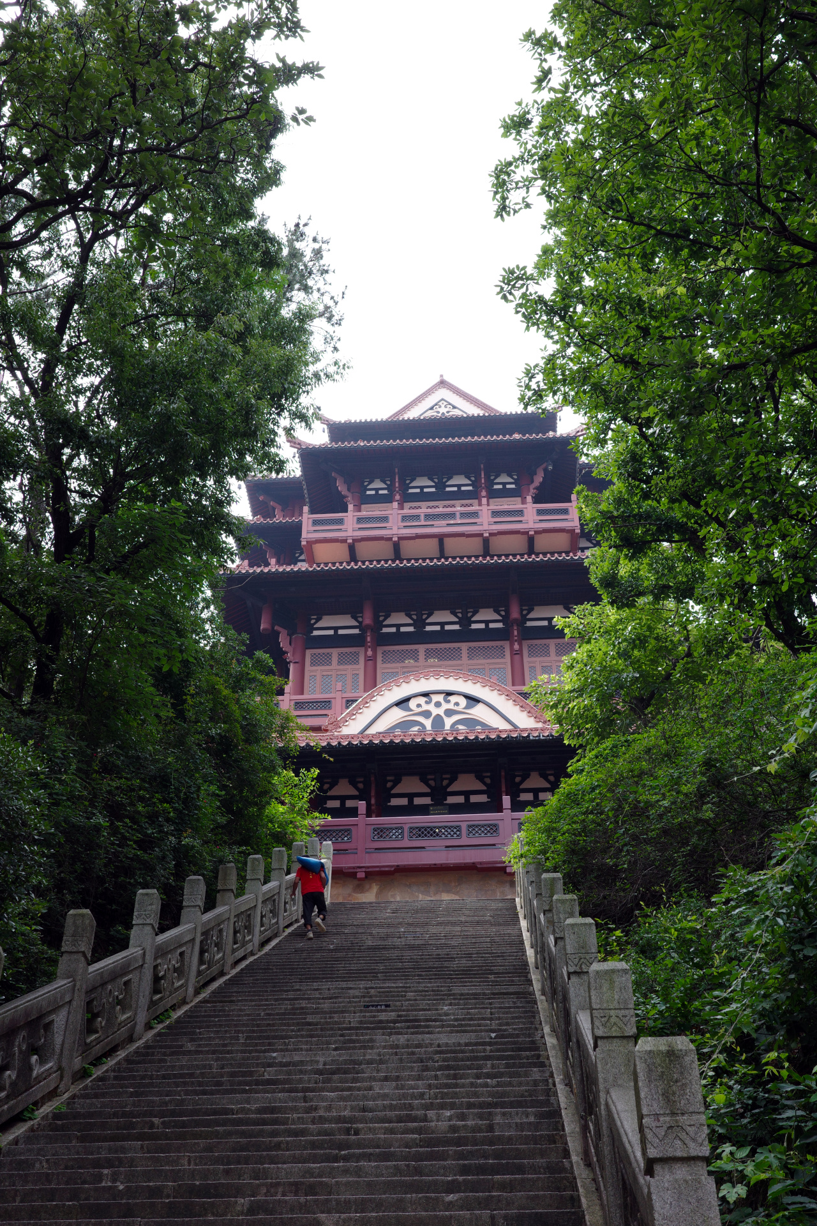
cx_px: 408
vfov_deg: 48.5
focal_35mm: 40
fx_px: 1362
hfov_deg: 33.4
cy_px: 613
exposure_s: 1/400
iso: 200
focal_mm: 26
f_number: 5
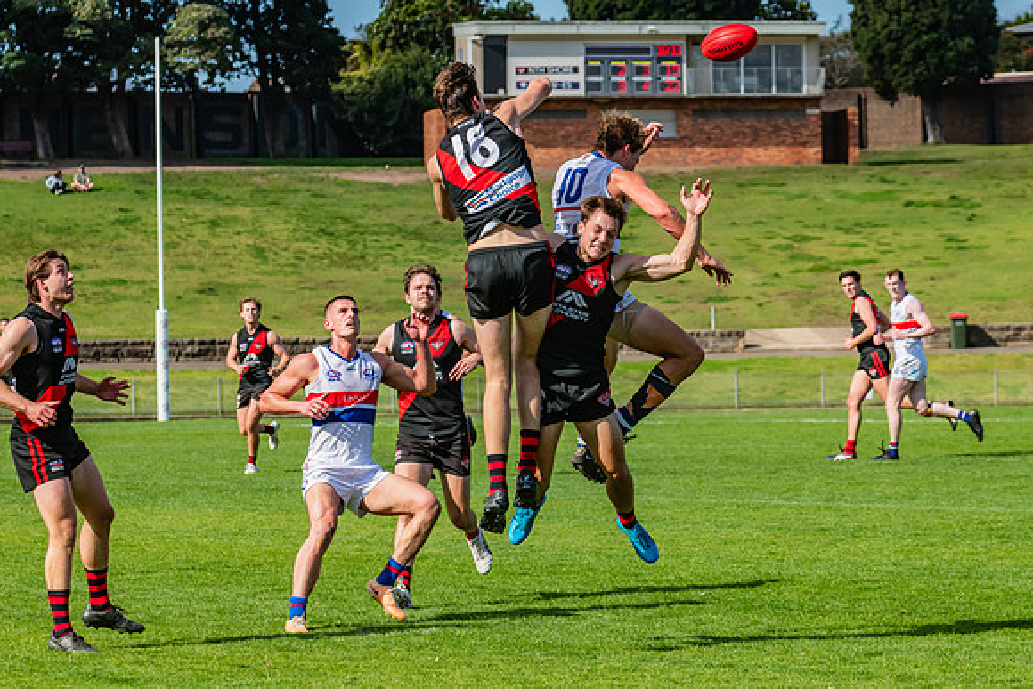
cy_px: 338
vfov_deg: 7.5
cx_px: 547
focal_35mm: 184
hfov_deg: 11.2
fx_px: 5279
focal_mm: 170
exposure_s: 1/1600
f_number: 11
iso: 800
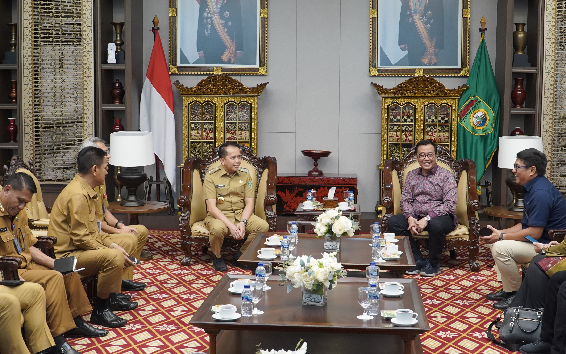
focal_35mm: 50
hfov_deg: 40.3
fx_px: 771
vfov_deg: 25.8
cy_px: 193
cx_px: 297
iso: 2500
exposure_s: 1/125
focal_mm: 30
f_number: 5.6
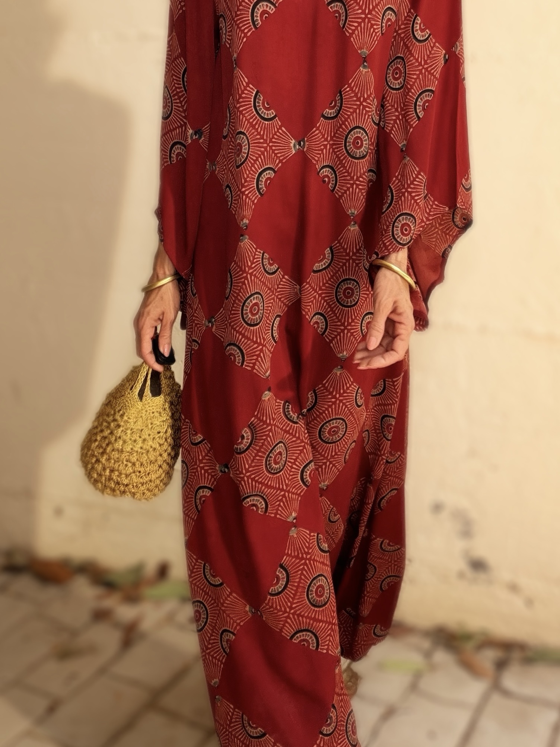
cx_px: 280
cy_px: 374
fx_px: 647
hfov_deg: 46.8
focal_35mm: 30
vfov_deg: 60.0
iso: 32
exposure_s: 1/405
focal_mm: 2.71
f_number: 1.9
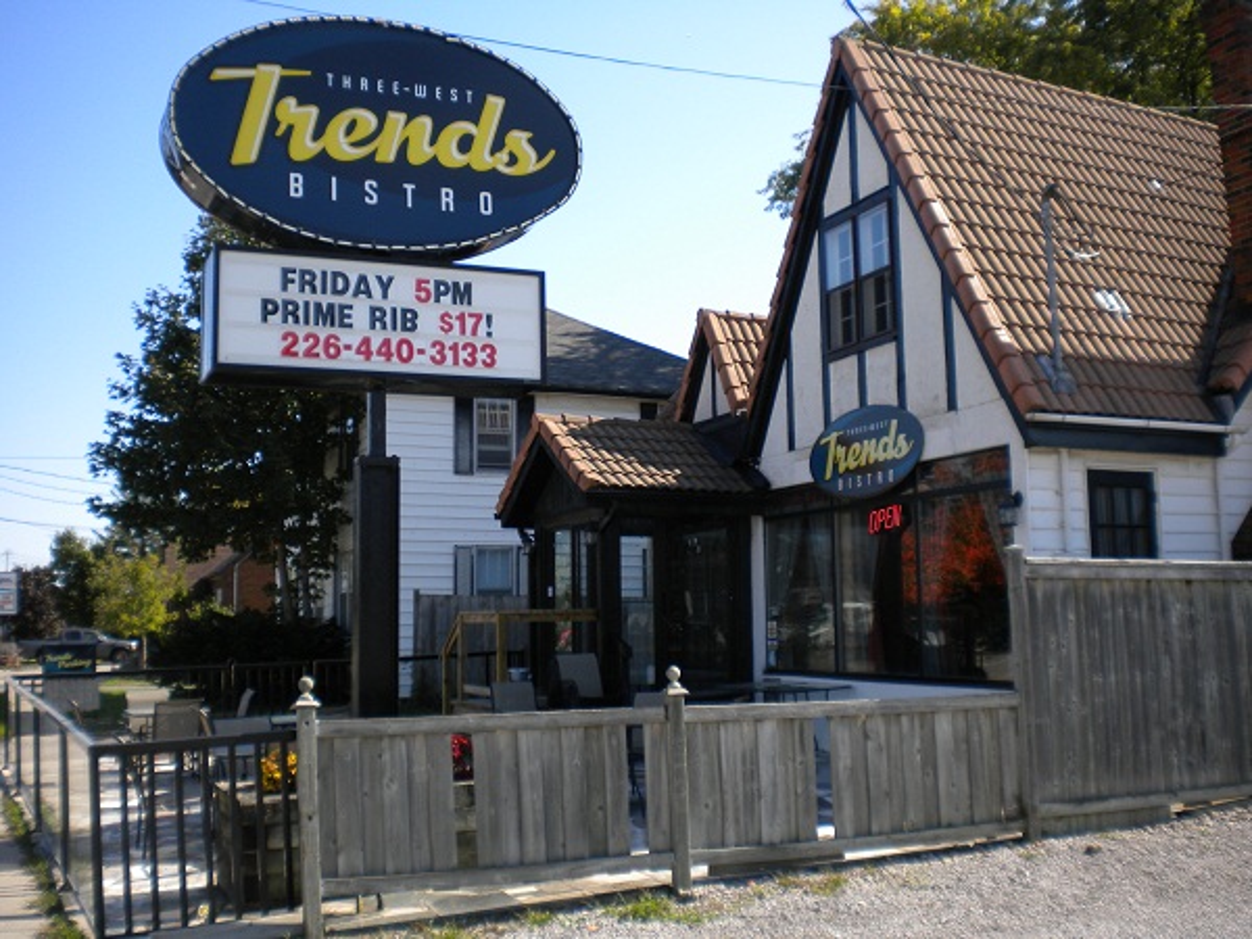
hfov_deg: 52.6
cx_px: 626
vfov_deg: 40.7
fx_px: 1266
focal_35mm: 35
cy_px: 470
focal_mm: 6.3
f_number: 4.6
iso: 80
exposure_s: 1/395
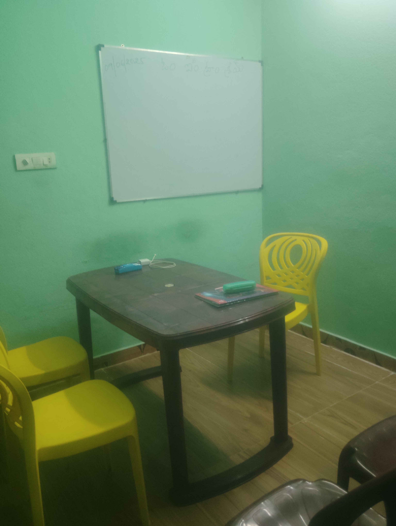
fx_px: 441
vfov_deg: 61.6
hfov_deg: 48.3
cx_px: 198
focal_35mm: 29
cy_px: 263
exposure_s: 1/33.3
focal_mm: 4.25
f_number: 1.8
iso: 505
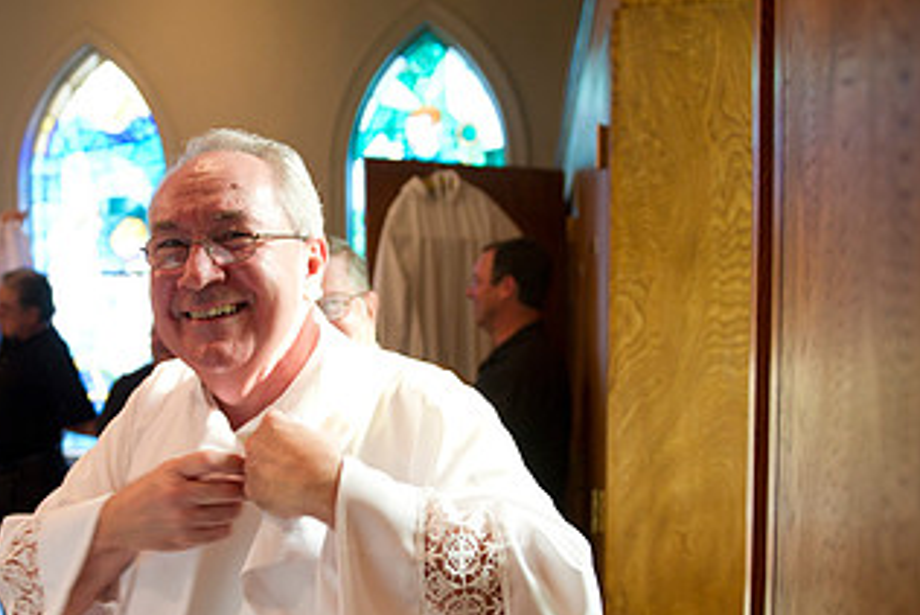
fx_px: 1125
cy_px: 466
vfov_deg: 30.0
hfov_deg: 44.0
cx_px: 332
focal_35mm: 44
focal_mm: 24
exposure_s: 1/100
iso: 2000
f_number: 2.8
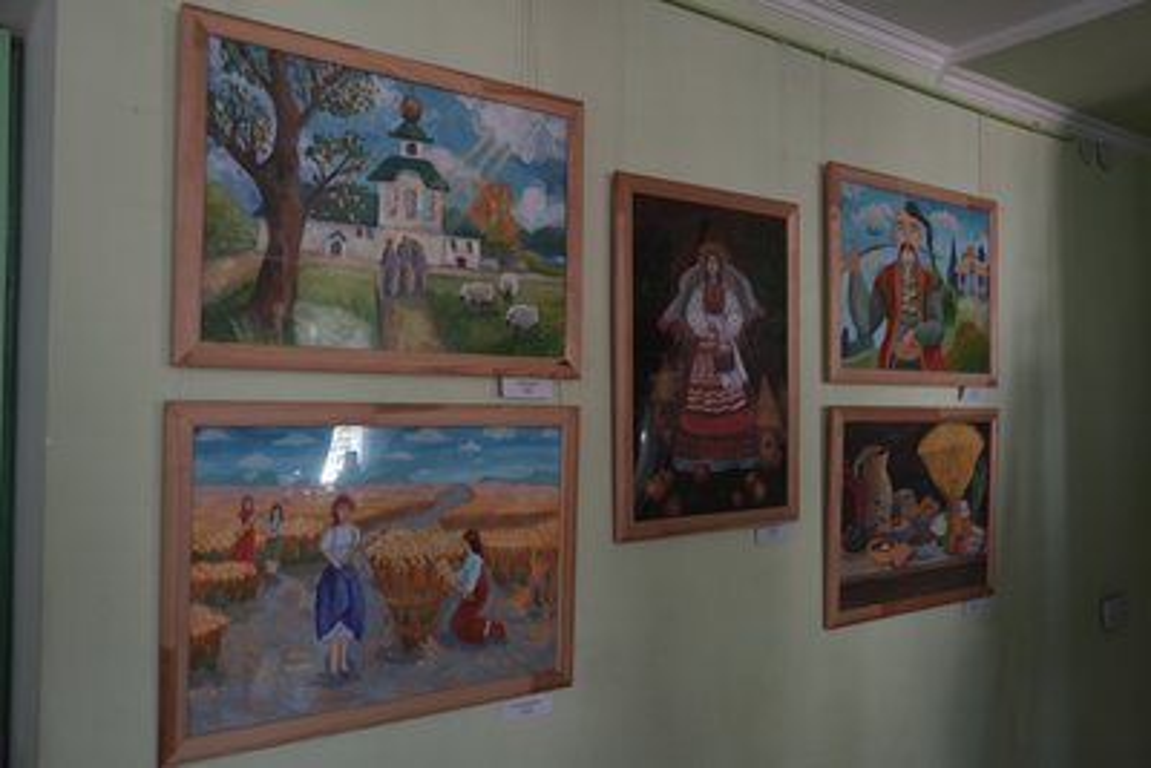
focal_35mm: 29
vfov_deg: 45.0
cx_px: 576
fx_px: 927
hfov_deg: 63.6
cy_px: 384
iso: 640
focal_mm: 29
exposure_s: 1/80
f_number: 3.2
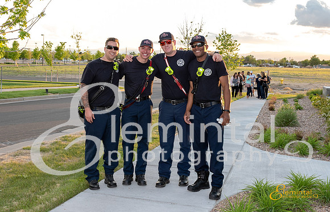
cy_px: 76
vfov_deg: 29.9
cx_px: 140
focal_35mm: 43
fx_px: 394
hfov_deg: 45.3
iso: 200
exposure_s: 1/60
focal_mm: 28
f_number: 6.3
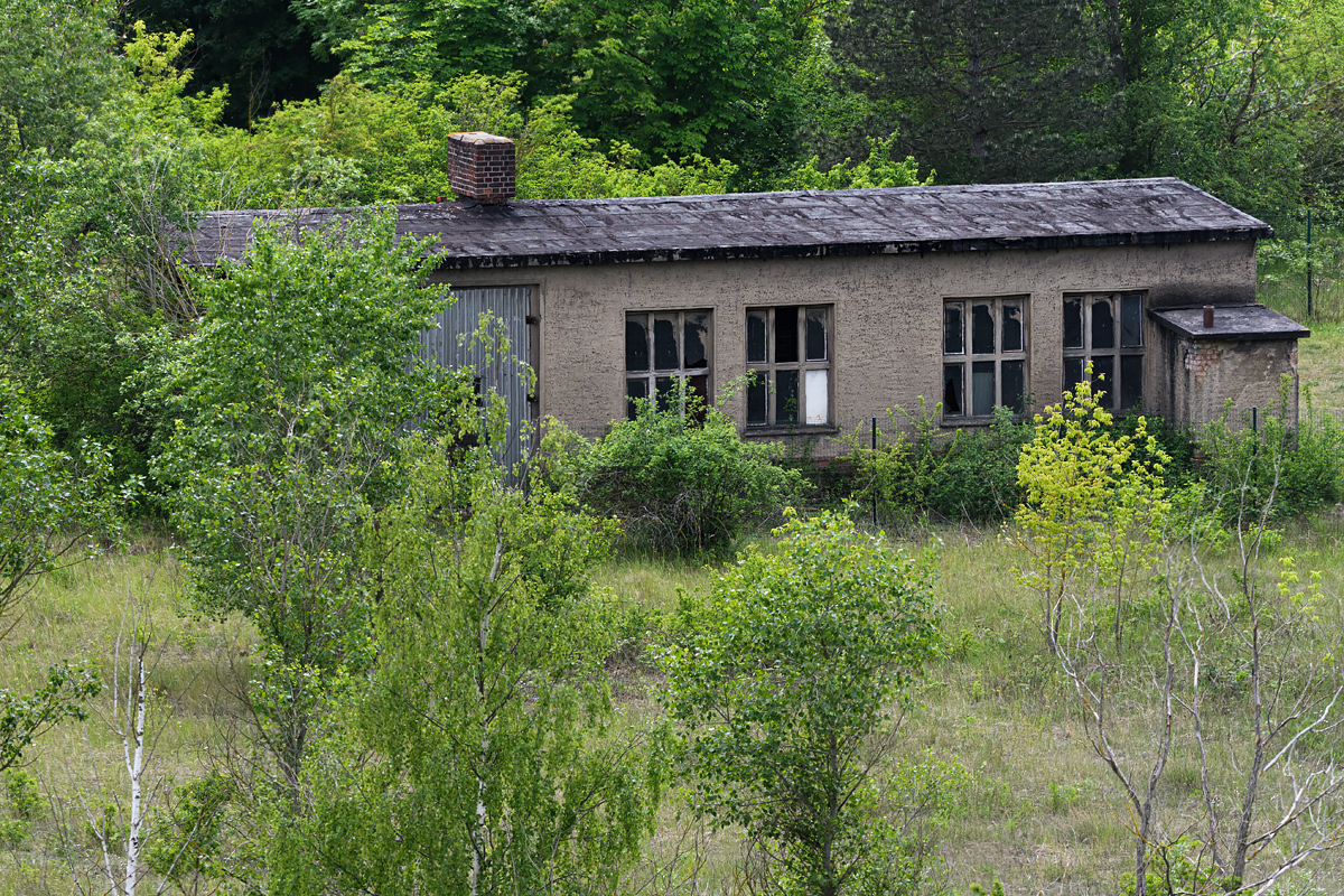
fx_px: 8399
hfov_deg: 9.1
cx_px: 672
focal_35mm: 225
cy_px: 448
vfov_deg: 6.1
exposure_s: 1/1600
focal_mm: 150
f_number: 7.1
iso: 800
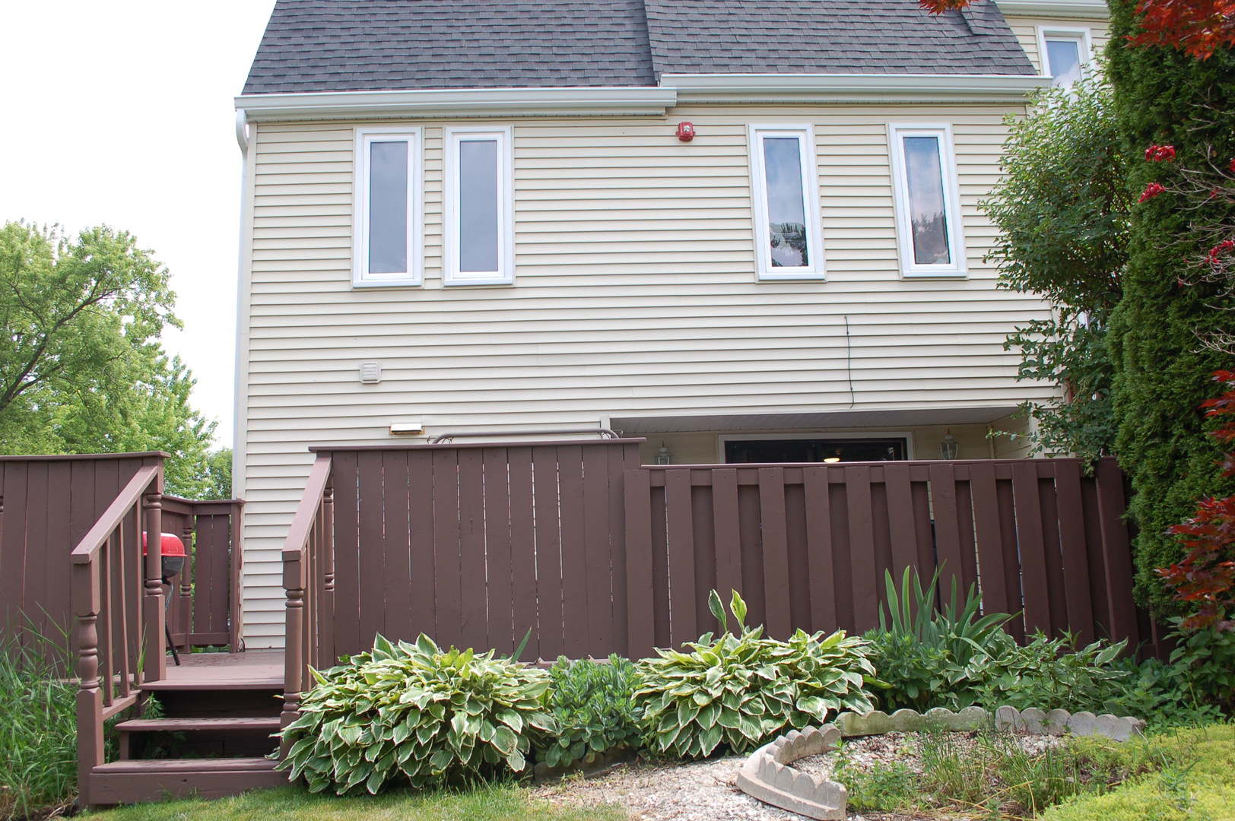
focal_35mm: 27
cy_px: 410
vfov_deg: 47.9
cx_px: 618
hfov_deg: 67.4
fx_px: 925
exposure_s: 1/200
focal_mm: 18
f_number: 7.1
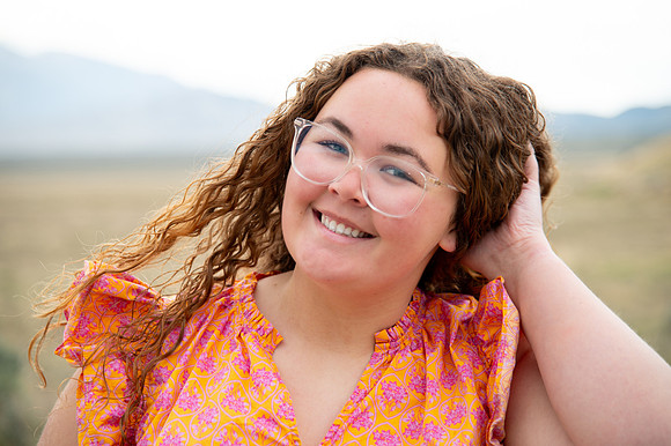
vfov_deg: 12.6
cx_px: 336
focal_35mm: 108
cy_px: 223
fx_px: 2020
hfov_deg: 18.9
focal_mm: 100
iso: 200
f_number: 4
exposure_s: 1/160
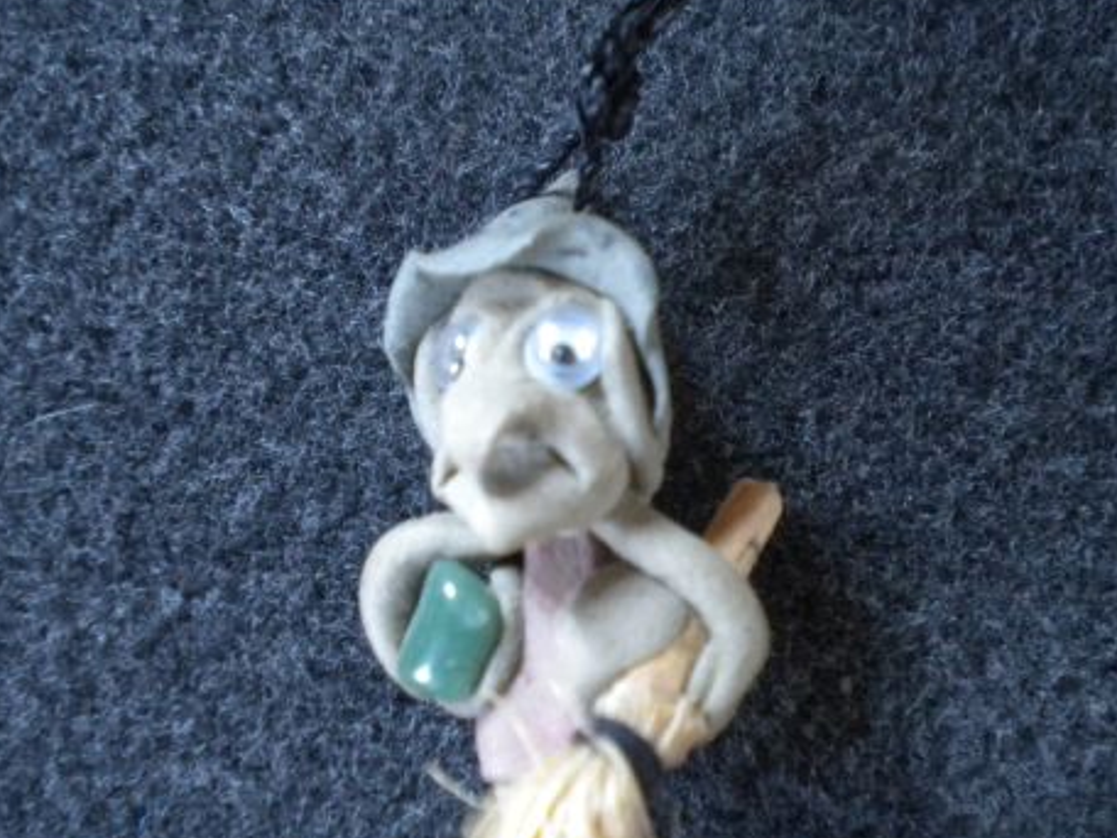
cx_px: 527
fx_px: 1742
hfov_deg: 35.5
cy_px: 524
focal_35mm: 54
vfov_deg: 26.9
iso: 400
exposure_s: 1/33.7
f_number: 3.5
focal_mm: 7.4
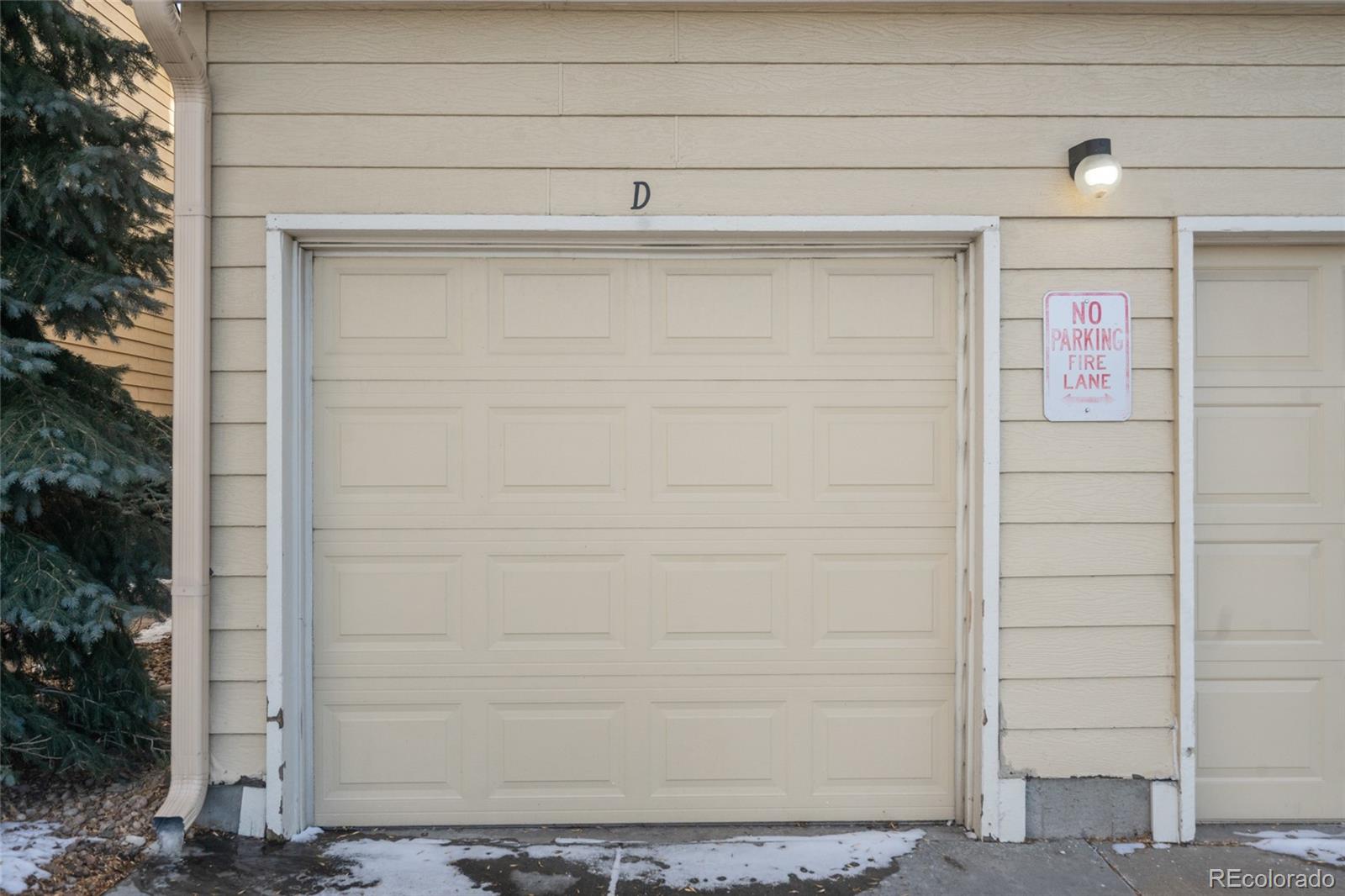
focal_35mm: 29
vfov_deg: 44.9
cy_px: 448
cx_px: 672
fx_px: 1083
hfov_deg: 63.7
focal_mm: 29
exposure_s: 1/160
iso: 400
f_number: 8
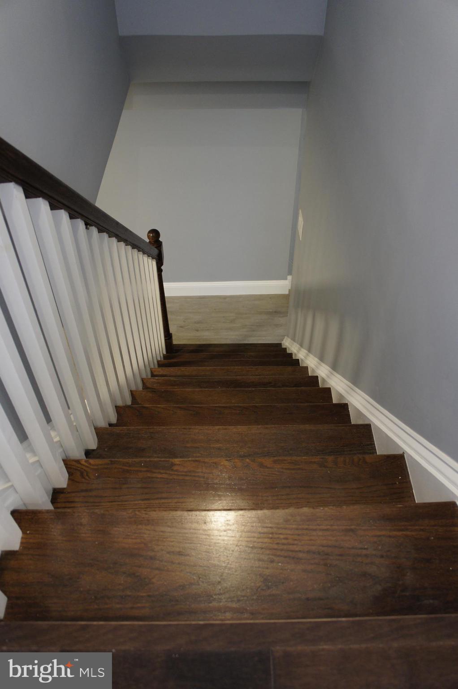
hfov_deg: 47.9
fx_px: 516
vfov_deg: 67.4
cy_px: 344
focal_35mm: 27
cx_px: 229
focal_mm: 18
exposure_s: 1/30
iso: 500
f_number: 3.5
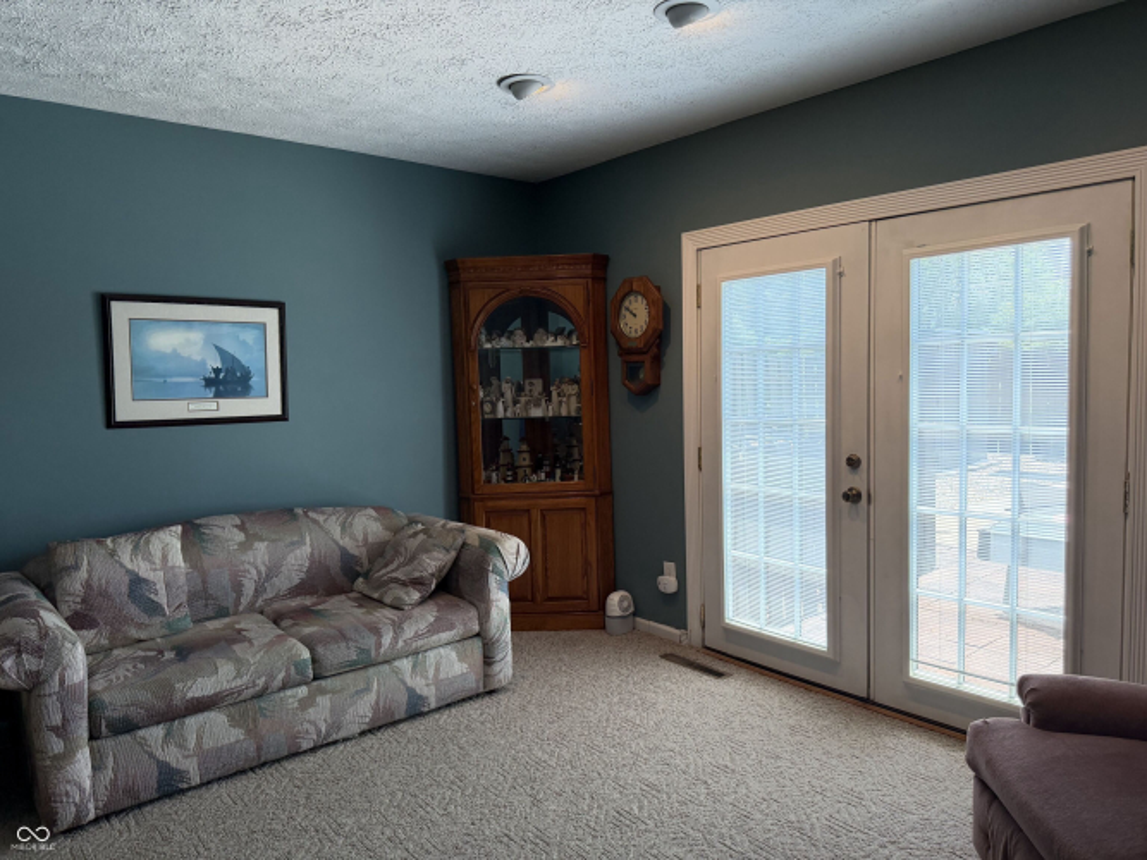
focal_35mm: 24
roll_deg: +1.9
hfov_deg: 71.6
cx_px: 574
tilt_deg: -5.1
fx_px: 795
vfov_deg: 56.8
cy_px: 430
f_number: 1.78
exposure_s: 1/228
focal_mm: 6.76
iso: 200
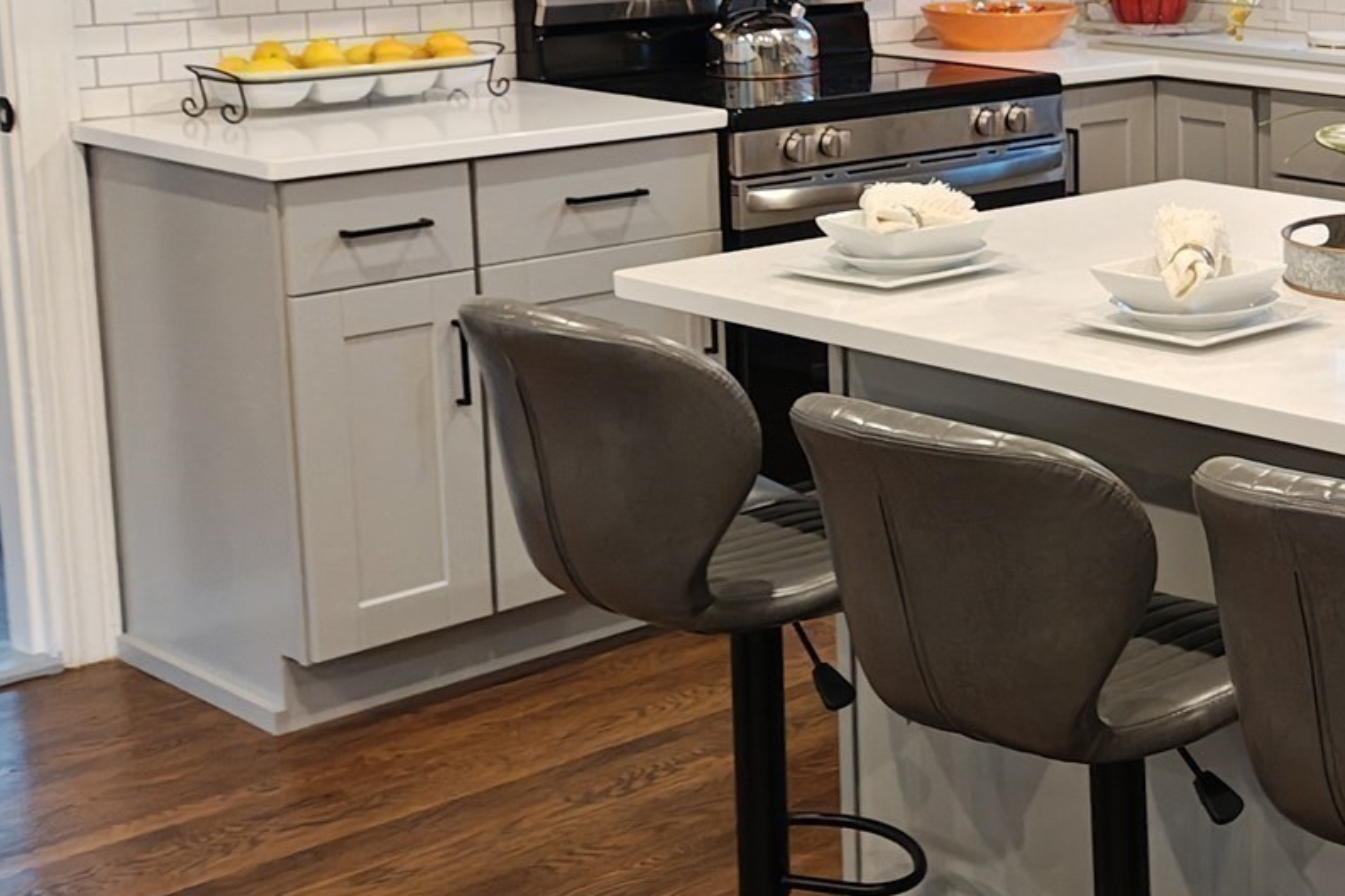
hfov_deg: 26.9
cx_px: 1585
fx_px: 2503
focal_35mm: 67
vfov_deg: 20.1
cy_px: 210
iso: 1109
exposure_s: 1/60
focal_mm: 4.68
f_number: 1.7
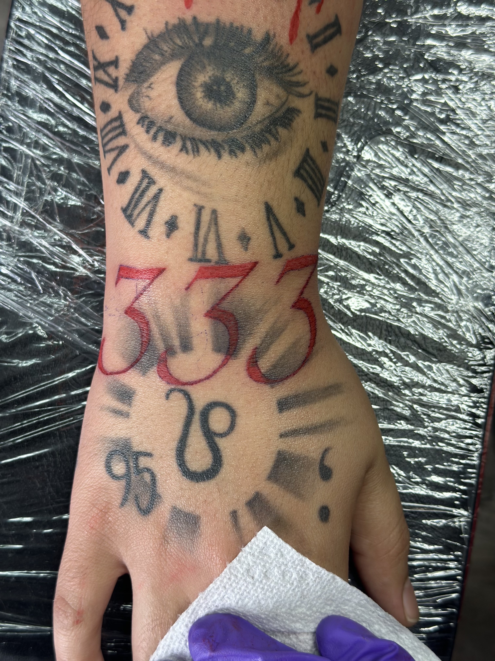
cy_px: 330
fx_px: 915
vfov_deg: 39.7
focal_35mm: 48
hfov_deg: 30.3
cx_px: 248
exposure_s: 1/60
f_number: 1.78
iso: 80
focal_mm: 6.86
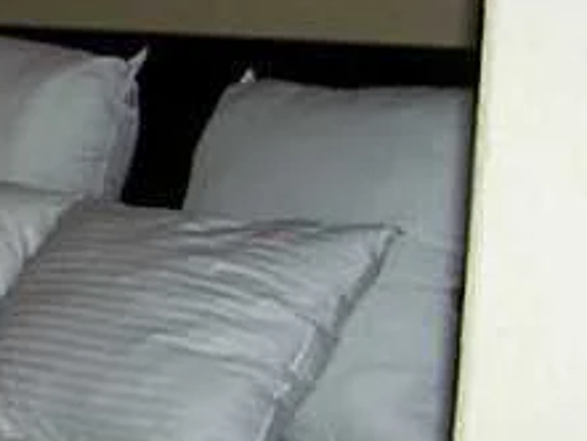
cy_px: 391
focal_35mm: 123
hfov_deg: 14.2
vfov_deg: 12.0
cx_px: -470
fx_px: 2087
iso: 80
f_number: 2.7
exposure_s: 1/64
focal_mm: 5.6
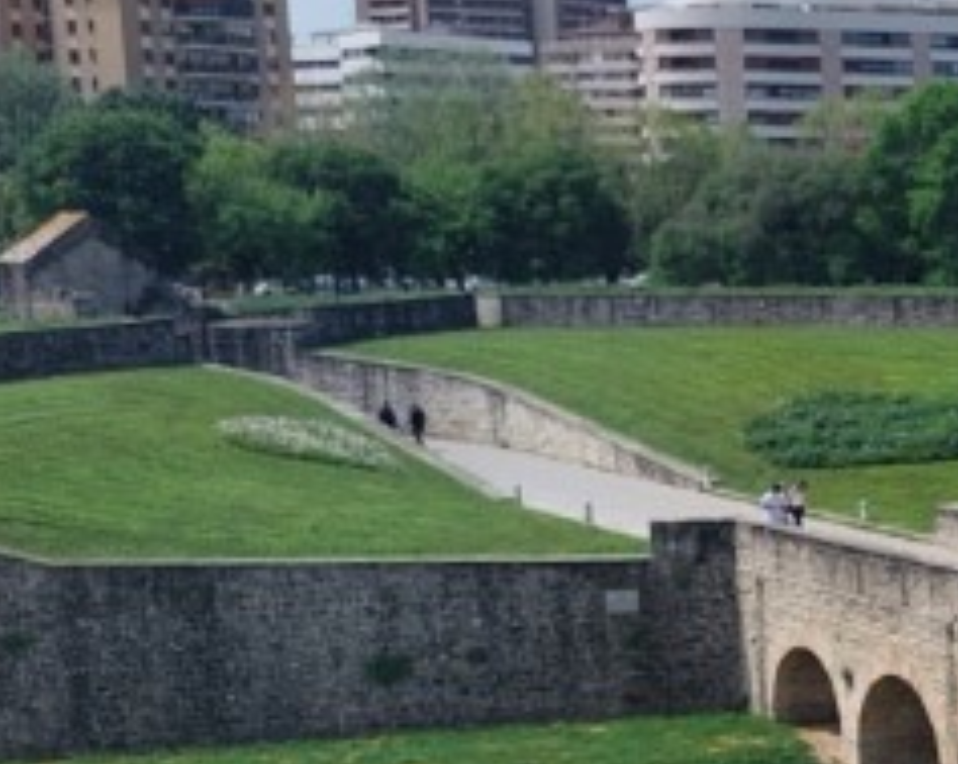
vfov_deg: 17.4
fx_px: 2492
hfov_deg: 17.7
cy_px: 546
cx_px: 1700
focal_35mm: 88
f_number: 1.8
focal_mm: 5.23
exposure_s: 1/1505
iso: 25
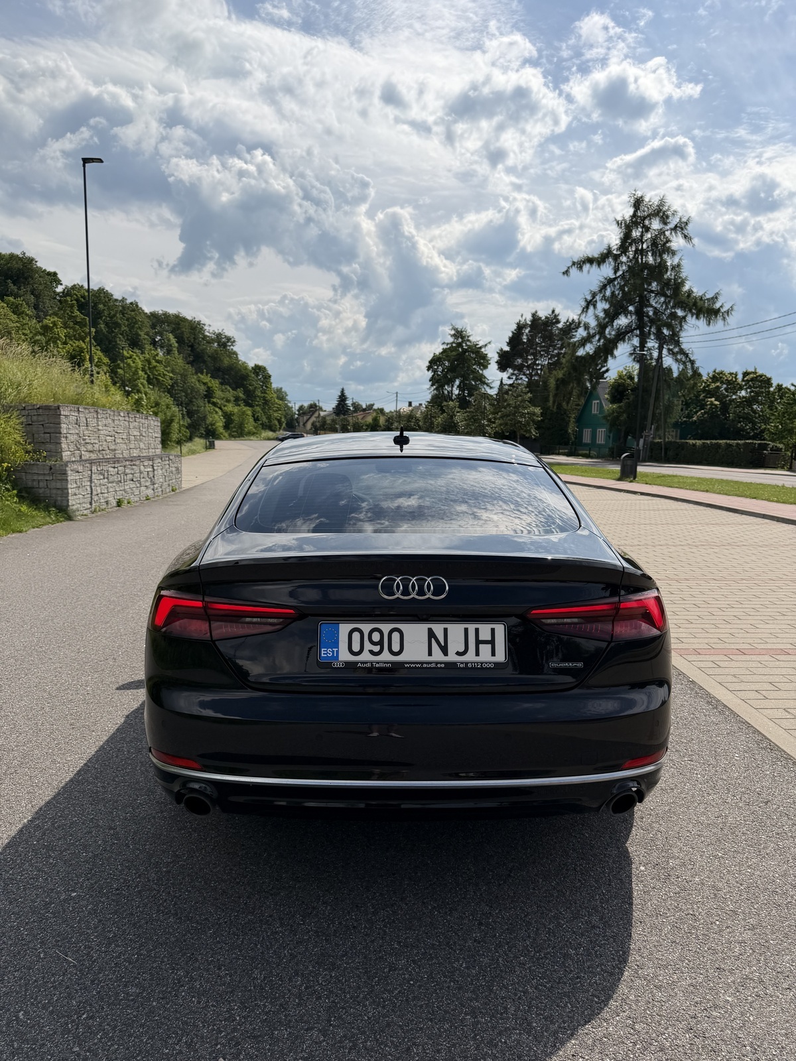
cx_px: 398
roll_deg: -0.9
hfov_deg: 56.8
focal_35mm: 24
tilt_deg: -8.1
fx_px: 736
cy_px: 530
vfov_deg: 71.6
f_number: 1.78
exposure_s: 1/11905
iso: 80
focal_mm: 6.76
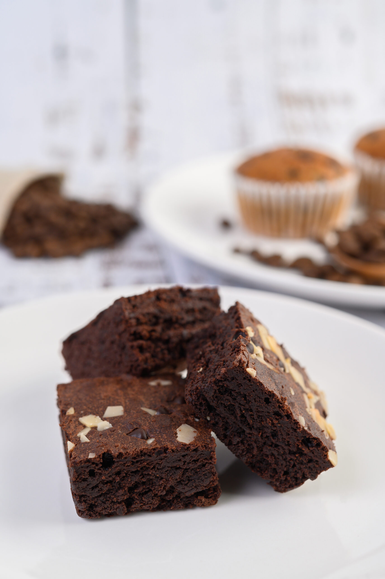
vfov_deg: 33.4
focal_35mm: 60
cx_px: 192
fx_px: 964
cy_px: 290
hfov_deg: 22.6
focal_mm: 60
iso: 100
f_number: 6.3
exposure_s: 1/125
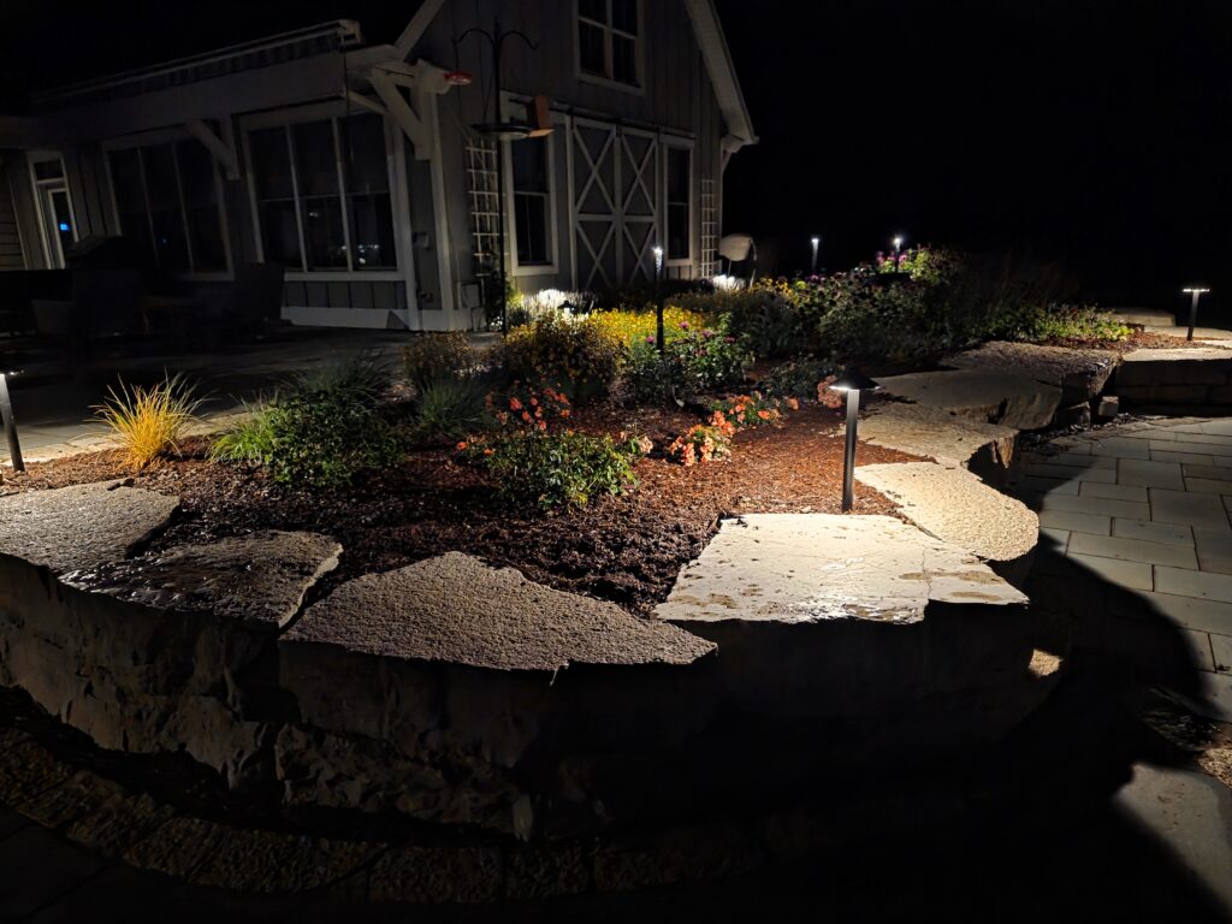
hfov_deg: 73.9
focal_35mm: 23
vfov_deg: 58.9
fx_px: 819
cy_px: 462
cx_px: 616
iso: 2500
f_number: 1.7
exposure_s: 1/30
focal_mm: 6.3
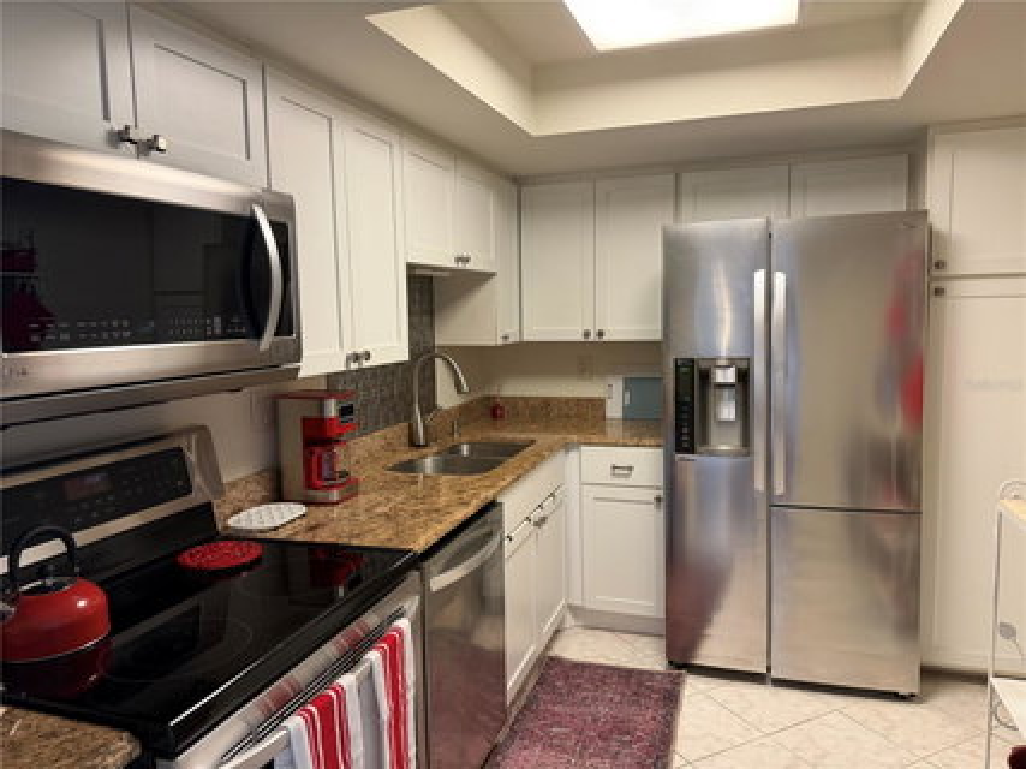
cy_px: 384
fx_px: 711
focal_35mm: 24
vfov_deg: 56.8
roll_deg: +0.8
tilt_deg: -6.4
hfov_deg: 71.6
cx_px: 513
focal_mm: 6.76
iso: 200
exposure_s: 1/60
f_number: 1.78
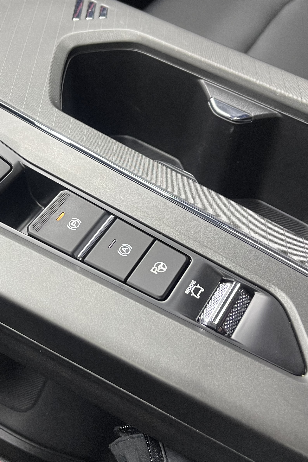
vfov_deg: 44.4
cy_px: 194
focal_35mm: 44
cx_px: 56
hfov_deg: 29.7
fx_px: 565
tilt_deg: -47.3
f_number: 1.6
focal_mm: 5.1
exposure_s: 1/50
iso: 200
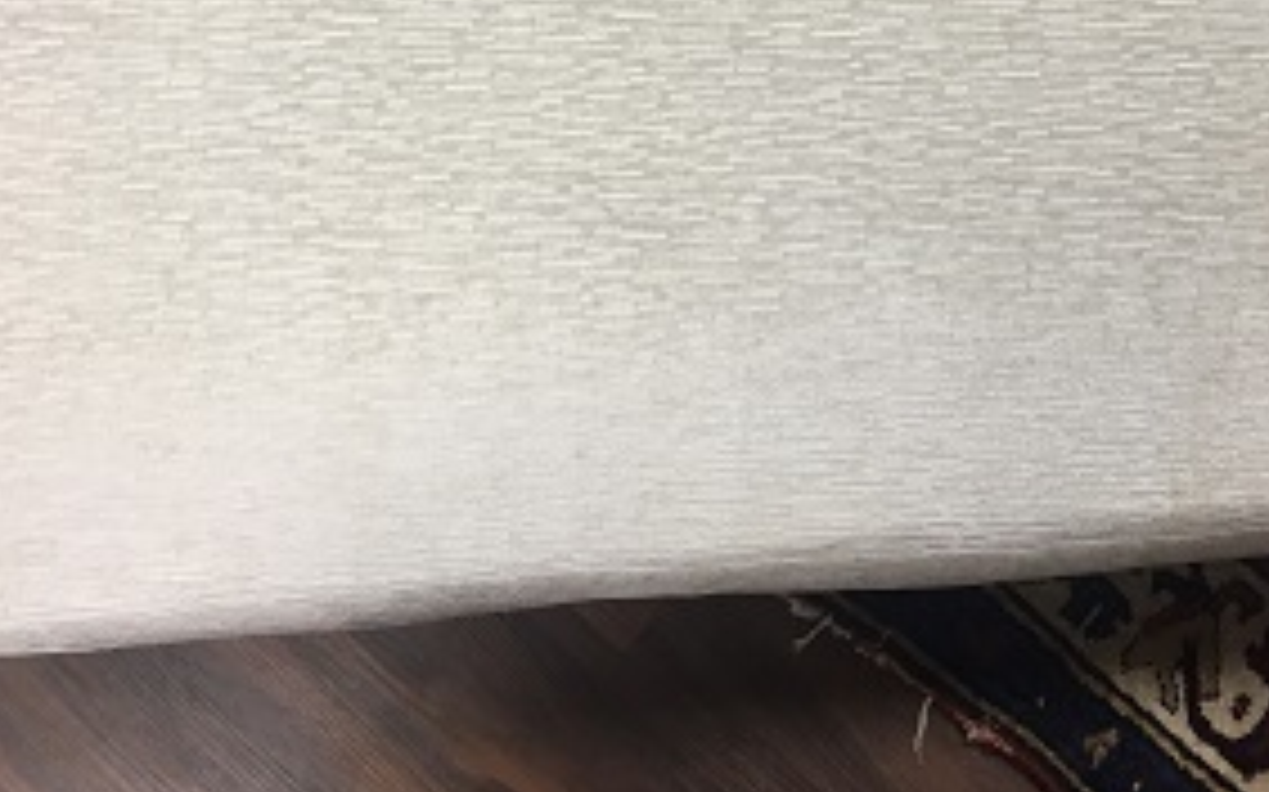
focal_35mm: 49
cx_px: 716
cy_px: 83
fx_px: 1694
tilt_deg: -70.8
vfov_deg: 25.5
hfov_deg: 41.0
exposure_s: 1/30
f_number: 2.2
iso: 64
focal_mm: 4.15
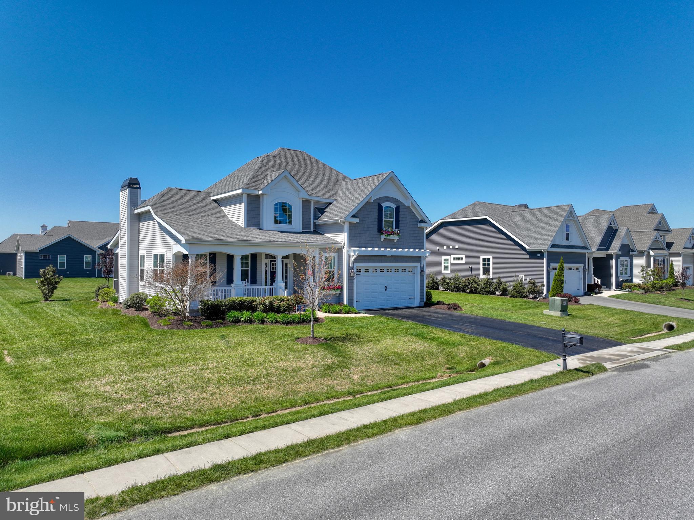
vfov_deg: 56.8
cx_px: 347
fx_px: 481
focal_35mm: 24
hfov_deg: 71.6
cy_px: 260
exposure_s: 1/80
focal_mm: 12.29
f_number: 2.8
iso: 100
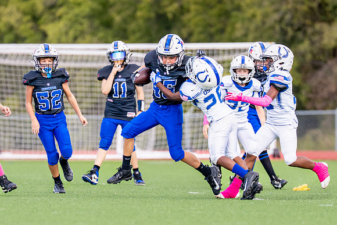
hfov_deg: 3.5
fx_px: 5536
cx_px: 182
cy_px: 146
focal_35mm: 591
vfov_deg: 2.3
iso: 320
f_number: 2.8
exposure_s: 1/2500
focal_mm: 200
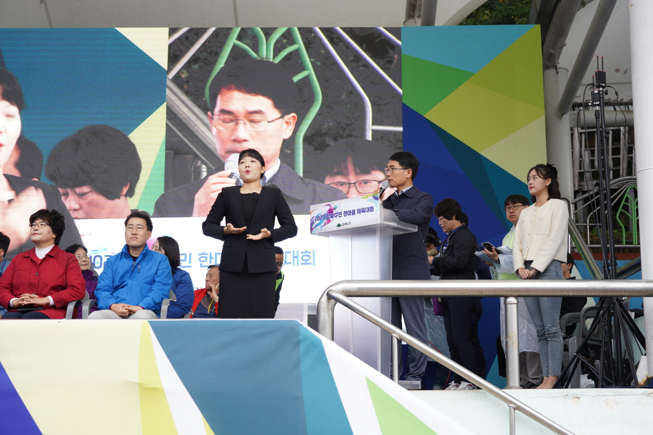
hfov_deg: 40.3
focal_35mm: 49
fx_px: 889
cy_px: 218
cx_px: 326
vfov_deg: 27.5
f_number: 4
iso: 400
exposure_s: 1/200
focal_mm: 49
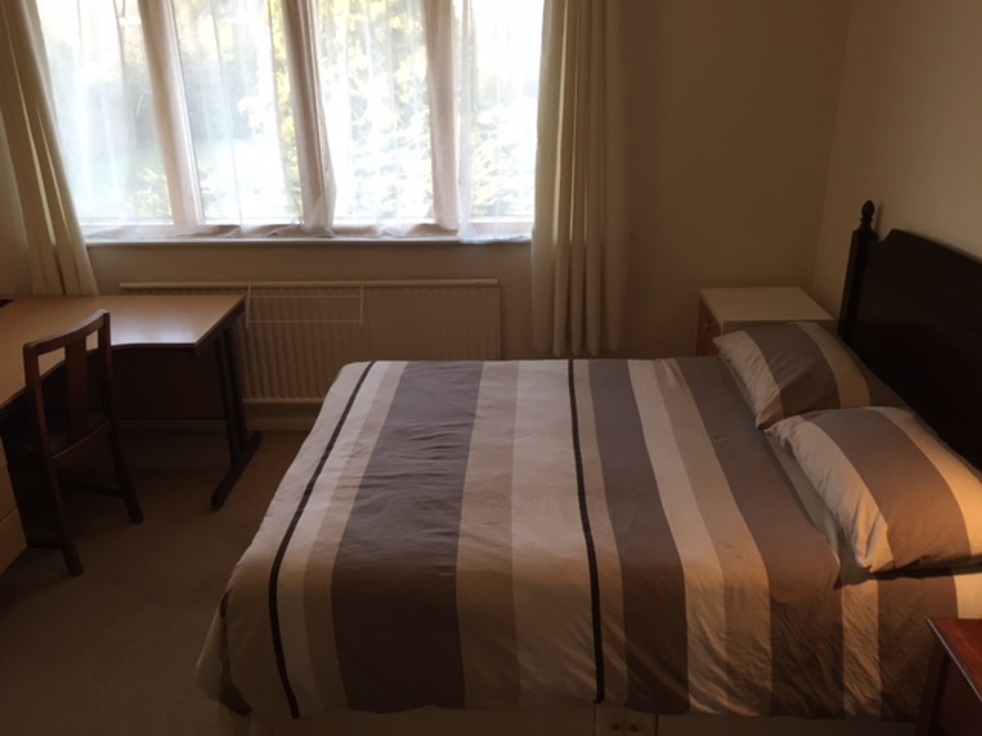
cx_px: 491
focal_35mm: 29
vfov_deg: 48.2
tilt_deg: -21.3
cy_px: 368
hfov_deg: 61.7
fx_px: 823
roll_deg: -0.1
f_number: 2.2
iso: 32
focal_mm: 4.15
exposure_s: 1/33
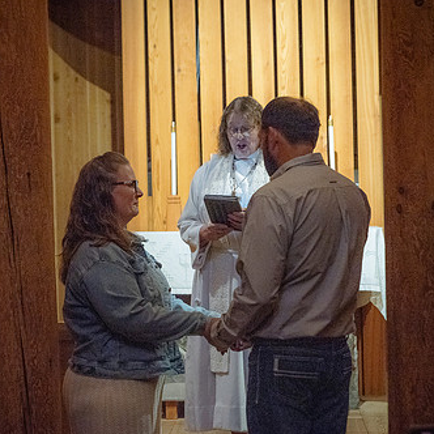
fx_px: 1475
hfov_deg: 16.7
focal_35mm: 104
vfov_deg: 16.7
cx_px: 171
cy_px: 250
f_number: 4
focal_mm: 70
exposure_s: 1/125
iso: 5000
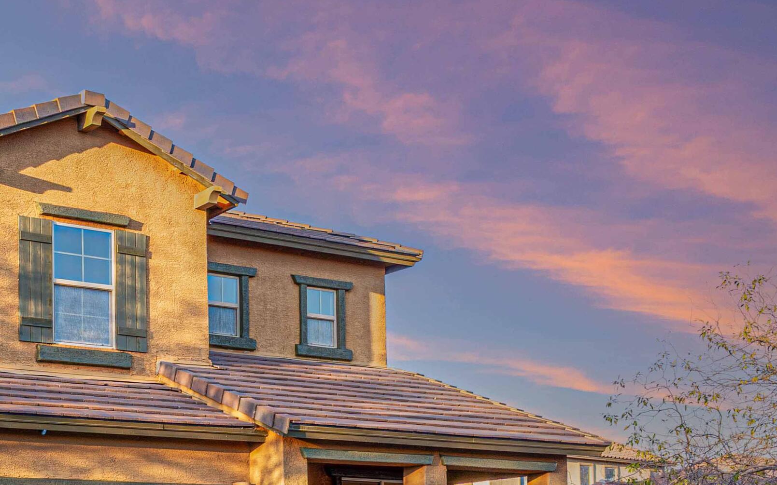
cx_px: 75
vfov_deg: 22.1
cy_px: 451
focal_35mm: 57
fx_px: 1207
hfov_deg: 33.7
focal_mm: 20
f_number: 8
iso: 400
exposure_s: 1/100
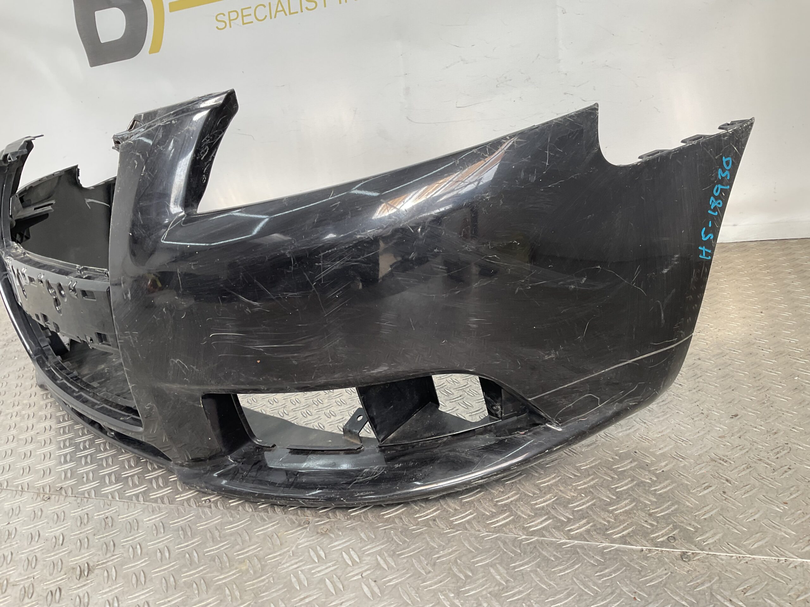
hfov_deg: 61.7
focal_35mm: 29
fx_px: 679
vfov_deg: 48.2
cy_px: 304
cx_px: 405
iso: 16
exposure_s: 1/139
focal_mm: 3
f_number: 1.8
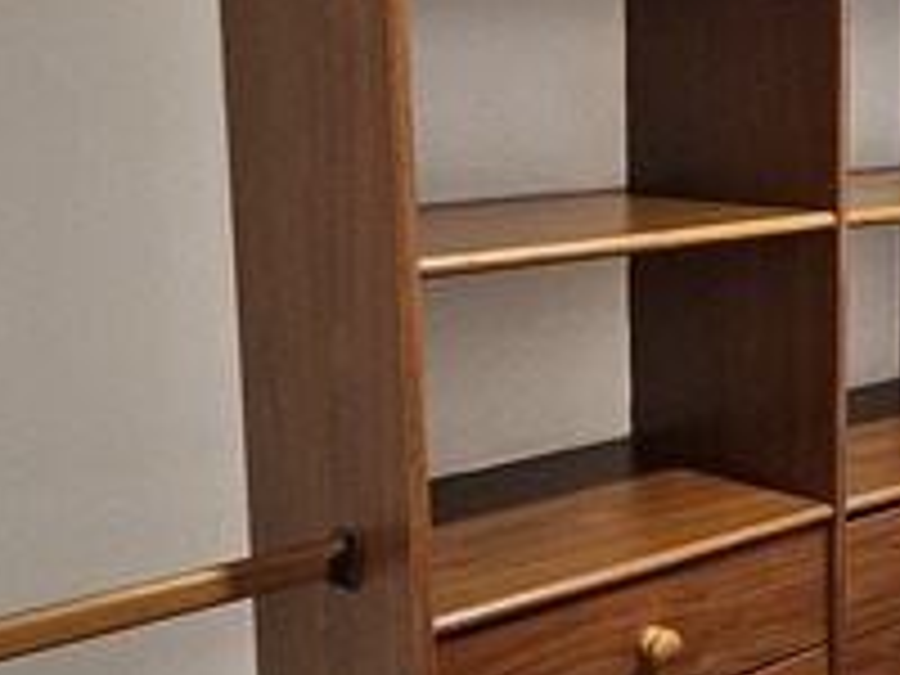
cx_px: 828
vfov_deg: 28.0
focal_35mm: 52
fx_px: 1352
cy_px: 288
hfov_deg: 34.5
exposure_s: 1/30
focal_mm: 2.2
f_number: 2.2
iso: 640
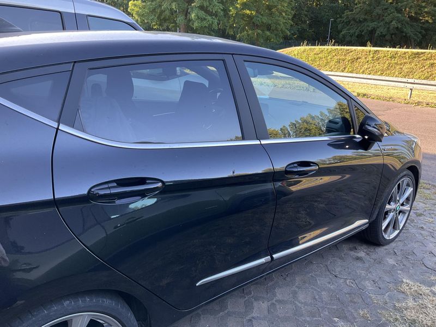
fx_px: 365
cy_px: 164
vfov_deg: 48.2
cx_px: 218
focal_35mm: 29
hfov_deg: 61.7
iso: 40
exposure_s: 1/122
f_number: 1.8
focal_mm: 3
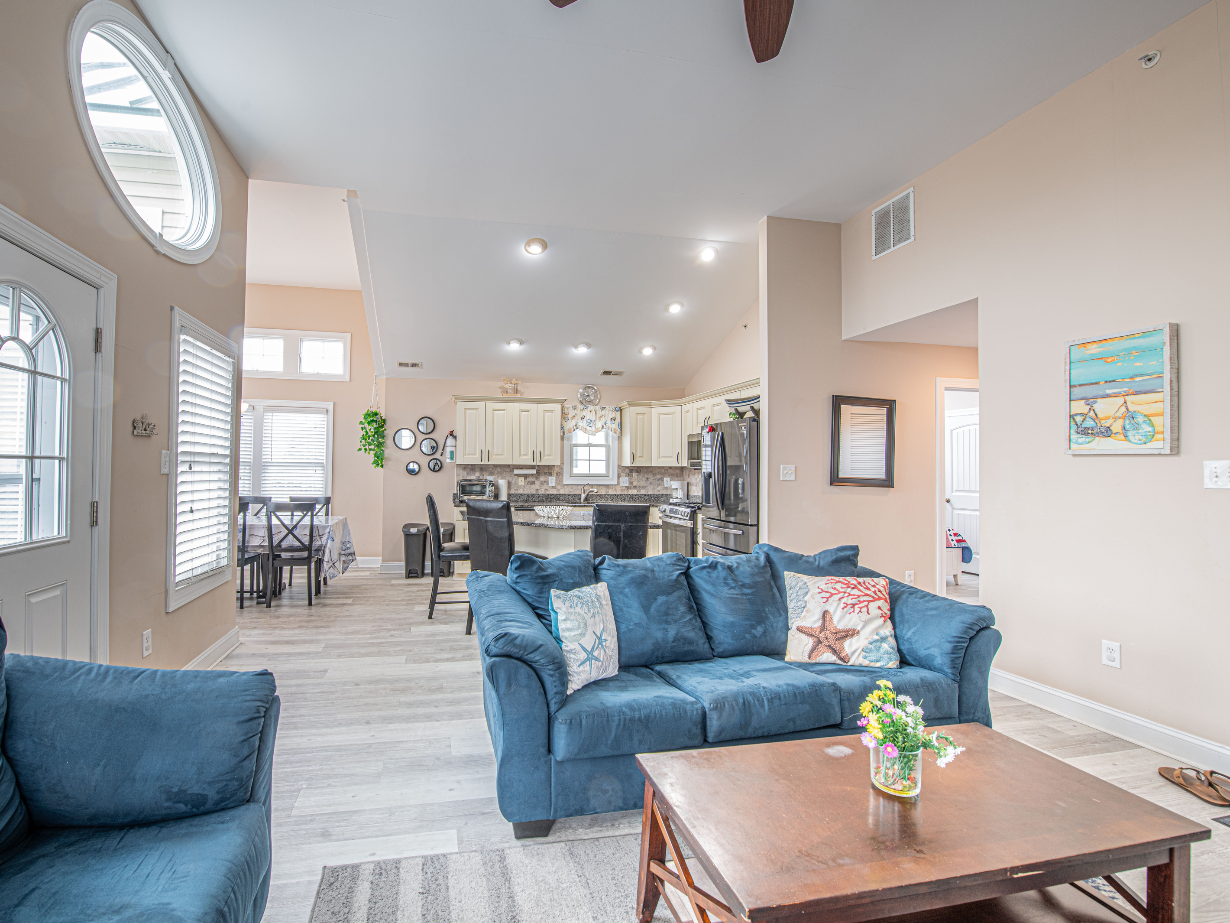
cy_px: 462
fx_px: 546
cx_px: 537
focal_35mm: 15
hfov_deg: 96.3
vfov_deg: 80.4
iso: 64
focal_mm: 14
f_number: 9
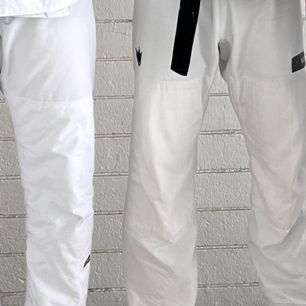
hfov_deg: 12.9
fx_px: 1350
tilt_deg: -3.0
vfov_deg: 12.5
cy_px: -112
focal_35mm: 135
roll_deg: +2.7
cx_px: 184
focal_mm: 5.7
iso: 40
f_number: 1.5
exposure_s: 1/120
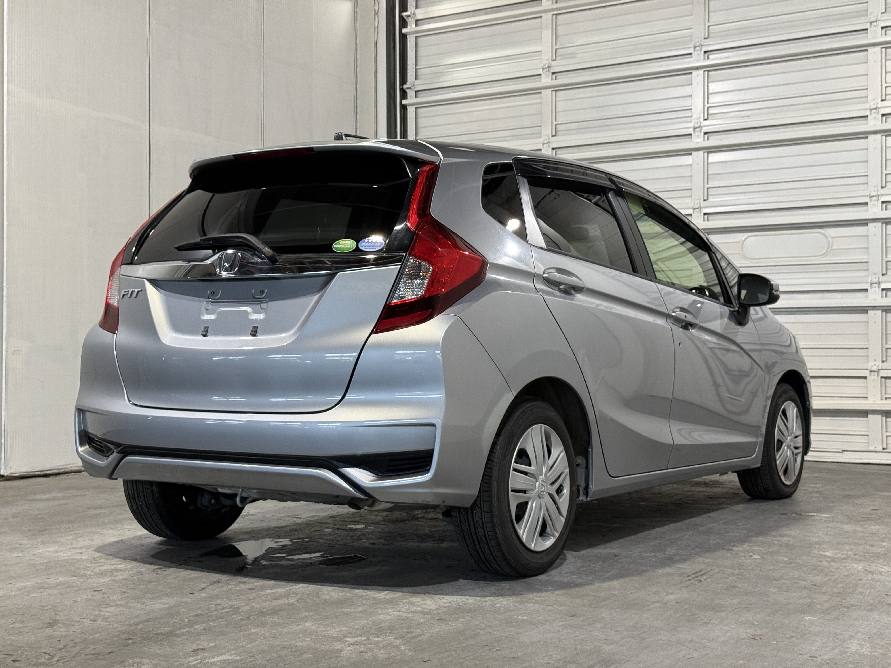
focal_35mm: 48
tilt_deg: +1.0
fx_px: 1235
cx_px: 446
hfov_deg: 39.7
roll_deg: +0.1
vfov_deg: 30.3
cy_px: 334
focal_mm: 6.76
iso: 100
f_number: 1.78
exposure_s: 1/60
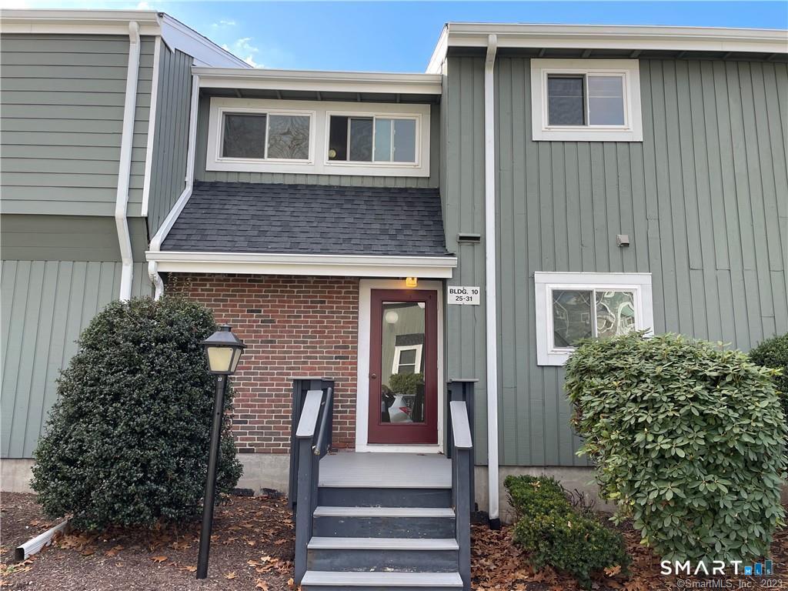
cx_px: 394
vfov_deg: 53.1
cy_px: 296
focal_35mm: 26
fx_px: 592
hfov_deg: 67.3
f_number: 1.6
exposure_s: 1/572
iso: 32
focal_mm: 4.2
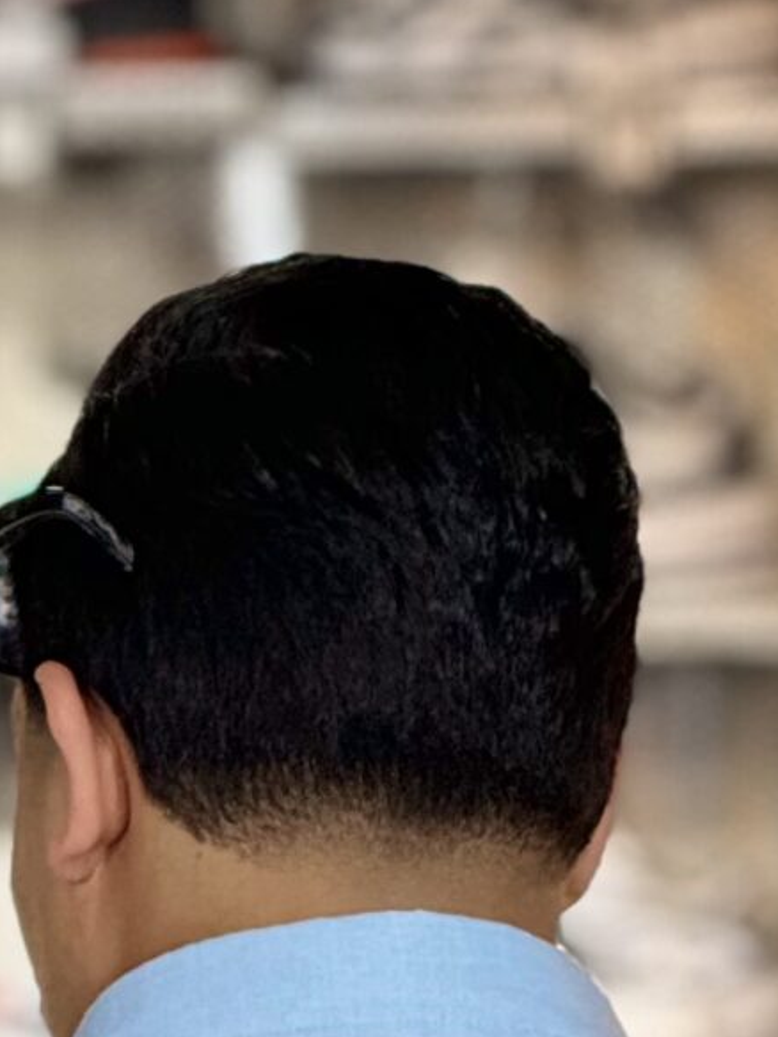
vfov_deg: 3.7
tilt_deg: -3.6
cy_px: 2092
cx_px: 252
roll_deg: +0.0
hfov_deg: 2.8
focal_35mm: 526
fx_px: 15763
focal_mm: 15.66
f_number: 2.8
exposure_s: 1/100
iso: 200
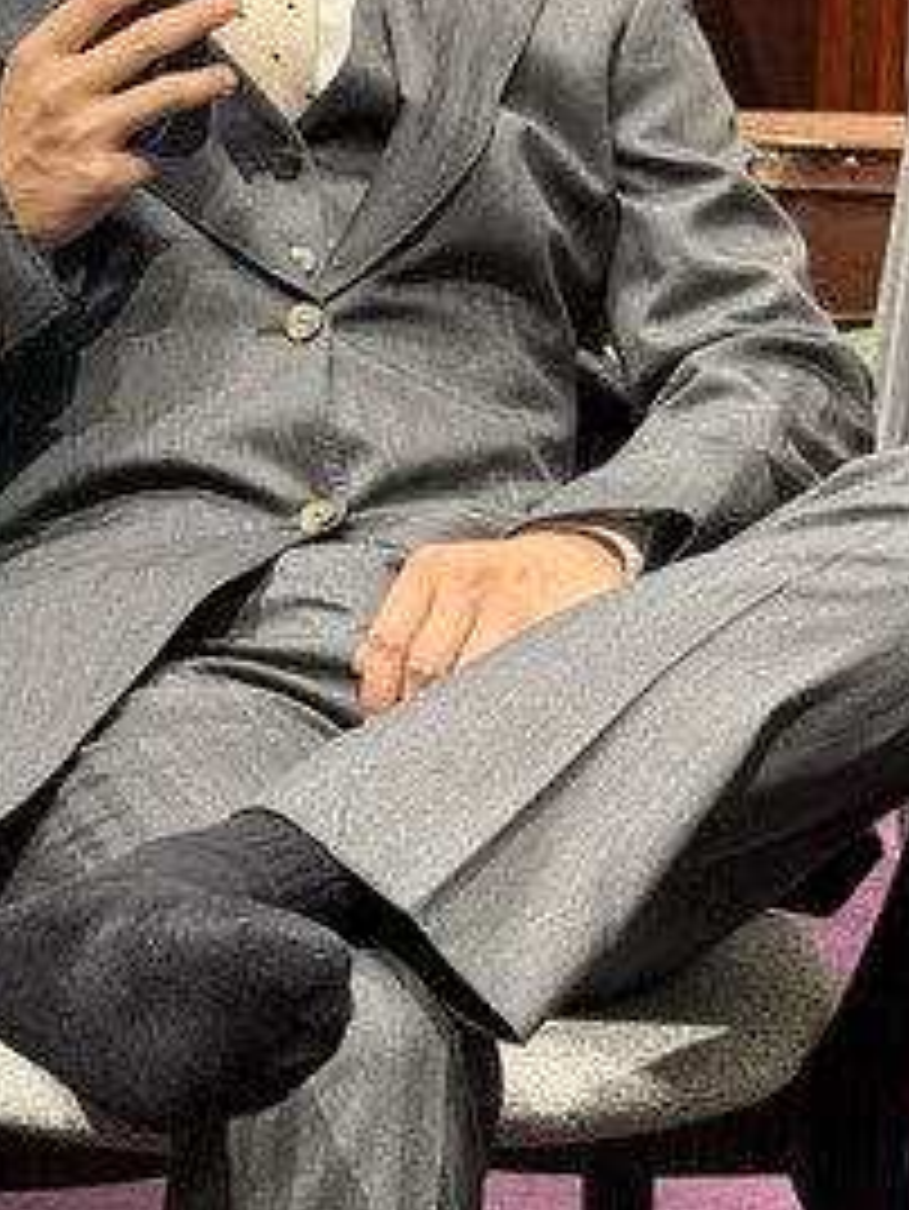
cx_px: 162
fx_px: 4793
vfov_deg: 14.4
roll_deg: +0.3
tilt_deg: -10.0
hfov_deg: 10.8
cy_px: 684
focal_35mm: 137
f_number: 1.78
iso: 250
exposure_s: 1/100
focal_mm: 6.76
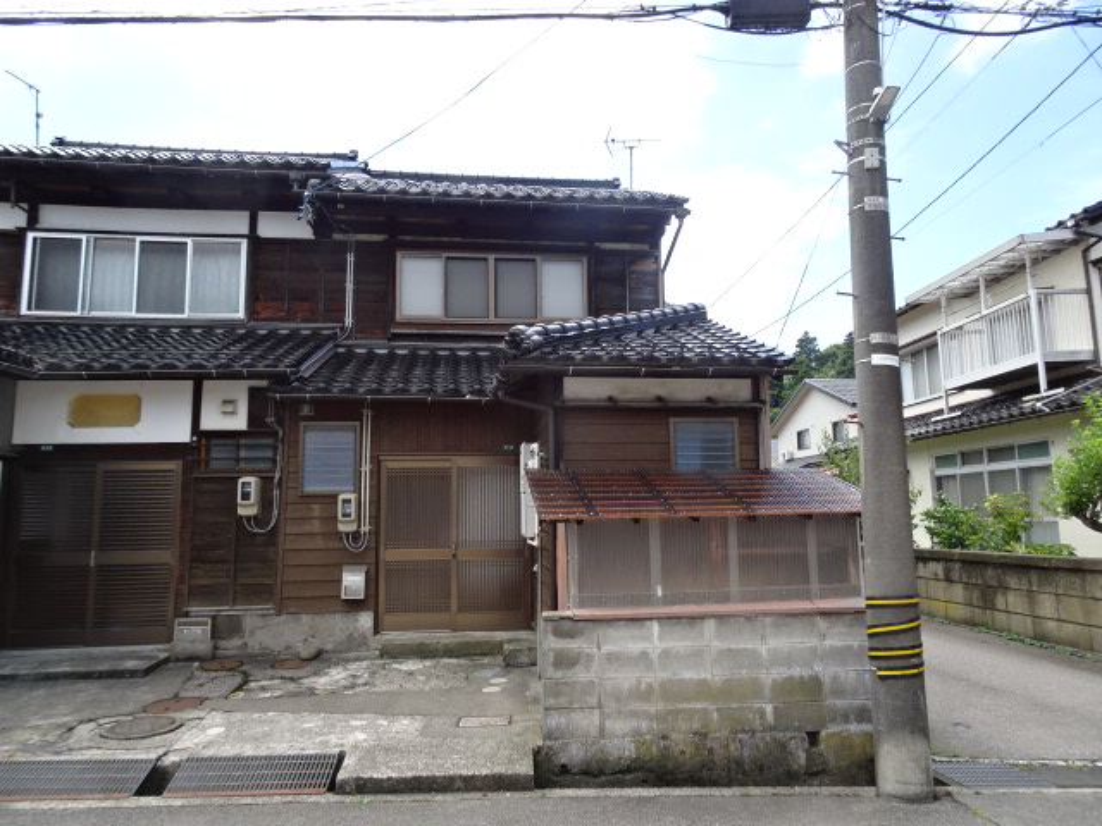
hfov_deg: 71.6
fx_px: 764
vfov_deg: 56.8
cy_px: 413
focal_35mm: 24
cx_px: 551
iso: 80
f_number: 3.5
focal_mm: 4.1
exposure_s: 1/320
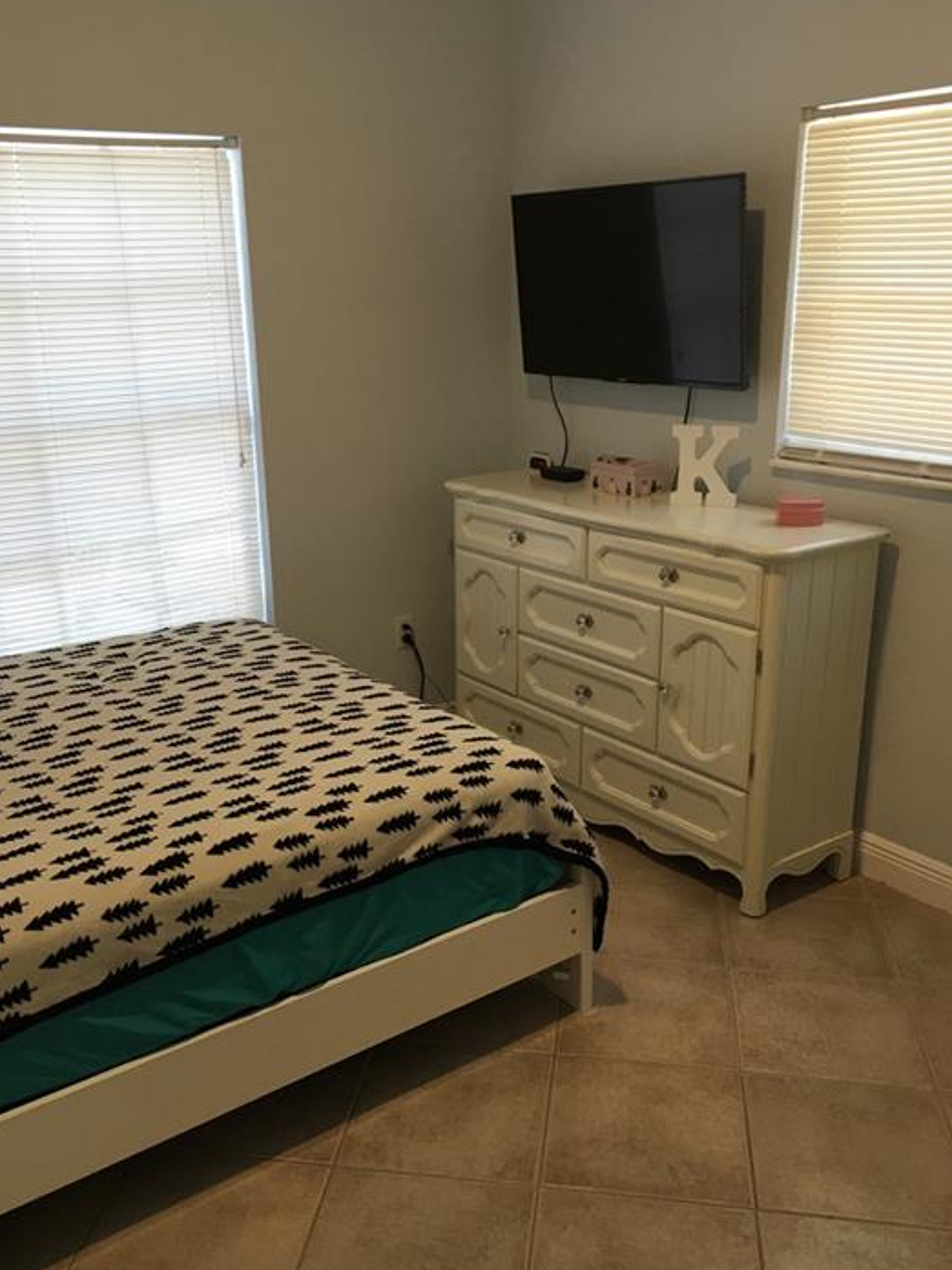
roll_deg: +1.2
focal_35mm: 32
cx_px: 447
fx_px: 1173
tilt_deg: -17.0
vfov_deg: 56.8
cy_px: 653
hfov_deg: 44.1
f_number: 2.2
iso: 25
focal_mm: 4.15
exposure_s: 1/15
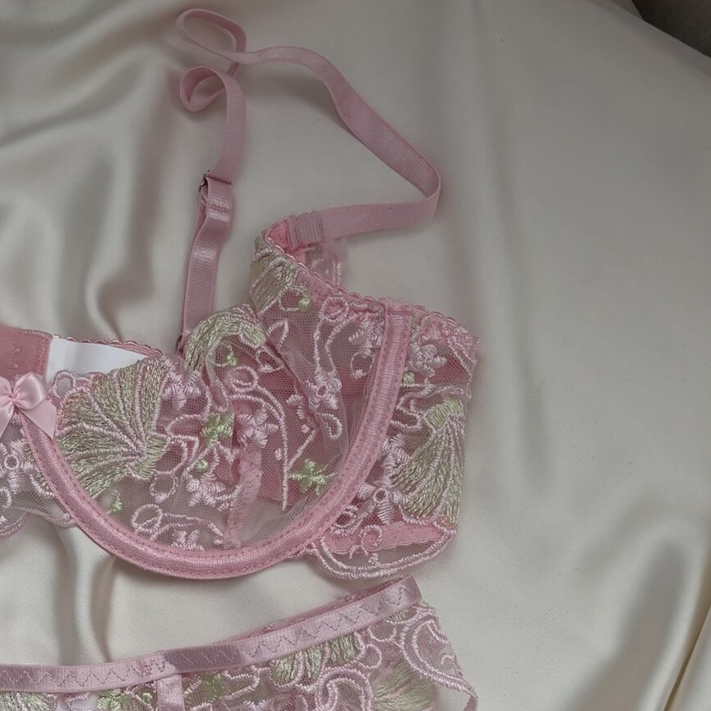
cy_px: 841
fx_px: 1580
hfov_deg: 24.8
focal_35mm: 68
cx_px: 98
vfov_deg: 23.3
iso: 40
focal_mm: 5.96
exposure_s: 1/185
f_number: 1.6
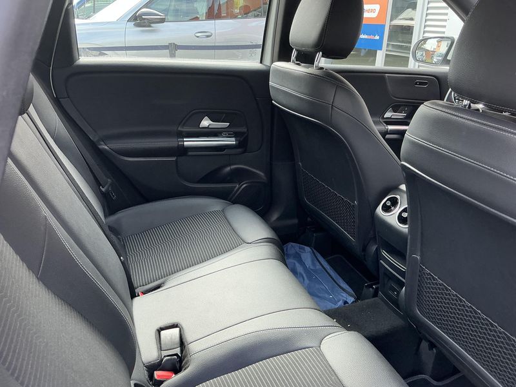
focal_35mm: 28
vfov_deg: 49.7
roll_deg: -0.5
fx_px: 417
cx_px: 258
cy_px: 194
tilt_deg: -20.8
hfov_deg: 63.4
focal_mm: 3
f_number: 1.8
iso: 40
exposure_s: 1/122
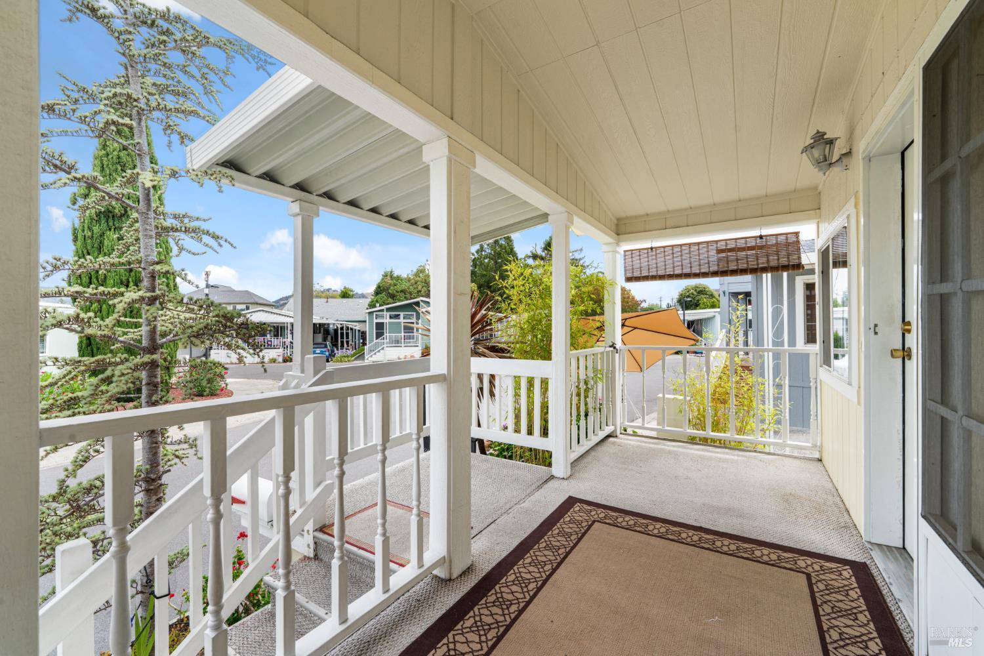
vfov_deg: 81.2
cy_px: 328
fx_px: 383
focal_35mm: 14
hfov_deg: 104.3
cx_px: 492
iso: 200
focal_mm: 14
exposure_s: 1/40
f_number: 10
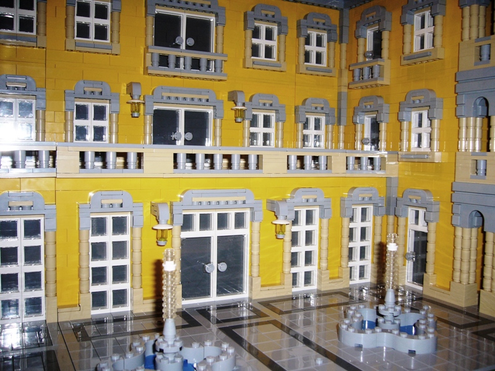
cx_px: 248
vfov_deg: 40.7
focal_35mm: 35
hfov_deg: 52.6
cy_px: 186
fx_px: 500
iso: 100
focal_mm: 5.8
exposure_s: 1/30
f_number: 2.8
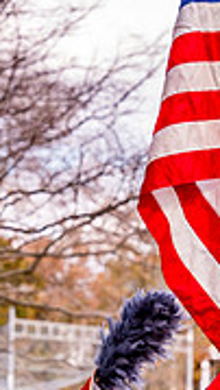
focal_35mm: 226
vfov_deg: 9.4
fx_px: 2338
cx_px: 279
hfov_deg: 5.4
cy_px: 460
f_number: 6.3
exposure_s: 1/800
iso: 800
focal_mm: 86
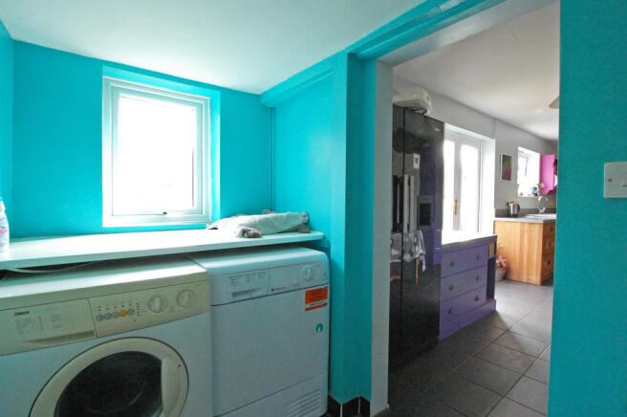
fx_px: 261
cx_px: 314
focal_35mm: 15
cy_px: 208
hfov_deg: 100.4
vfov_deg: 77.2
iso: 1600
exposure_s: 1/15
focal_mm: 10
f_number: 11
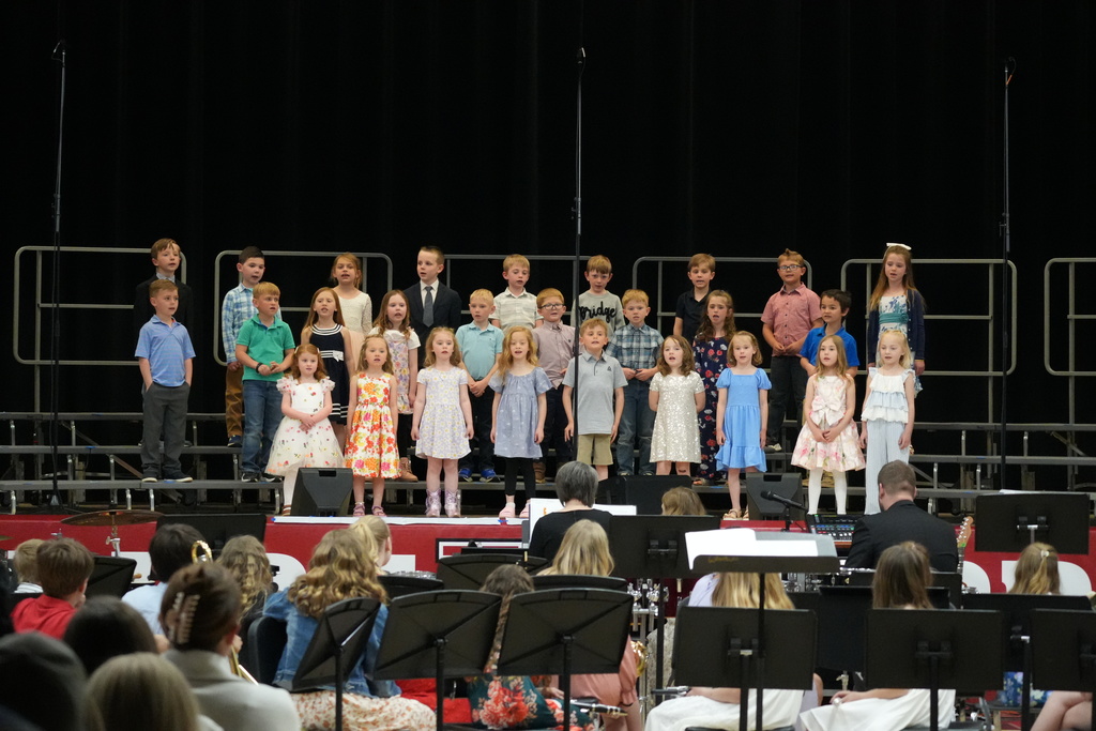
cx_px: 548
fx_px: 4156
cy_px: 366
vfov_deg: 10.1
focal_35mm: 136
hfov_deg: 15.0
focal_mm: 91
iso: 6400
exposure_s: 1/250
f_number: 5
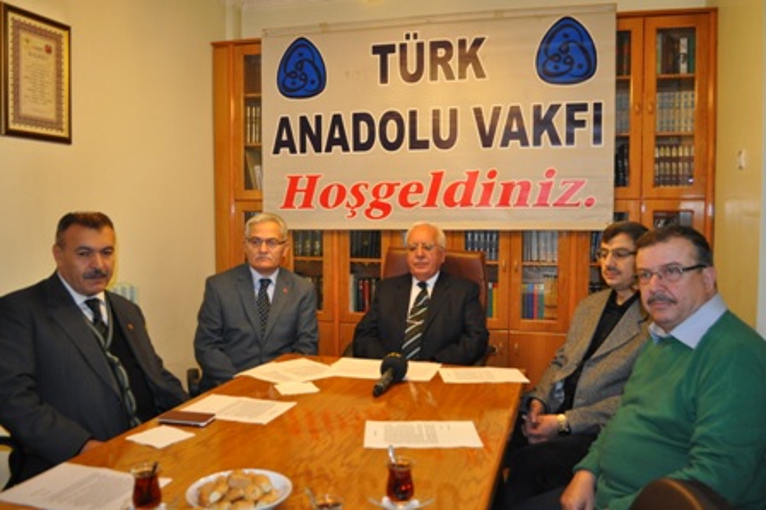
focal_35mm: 30
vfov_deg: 43.5
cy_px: 255
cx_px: 383
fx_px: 638
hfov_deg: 62.0
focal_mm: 20
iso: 800
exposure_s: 1/60
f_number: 3.8
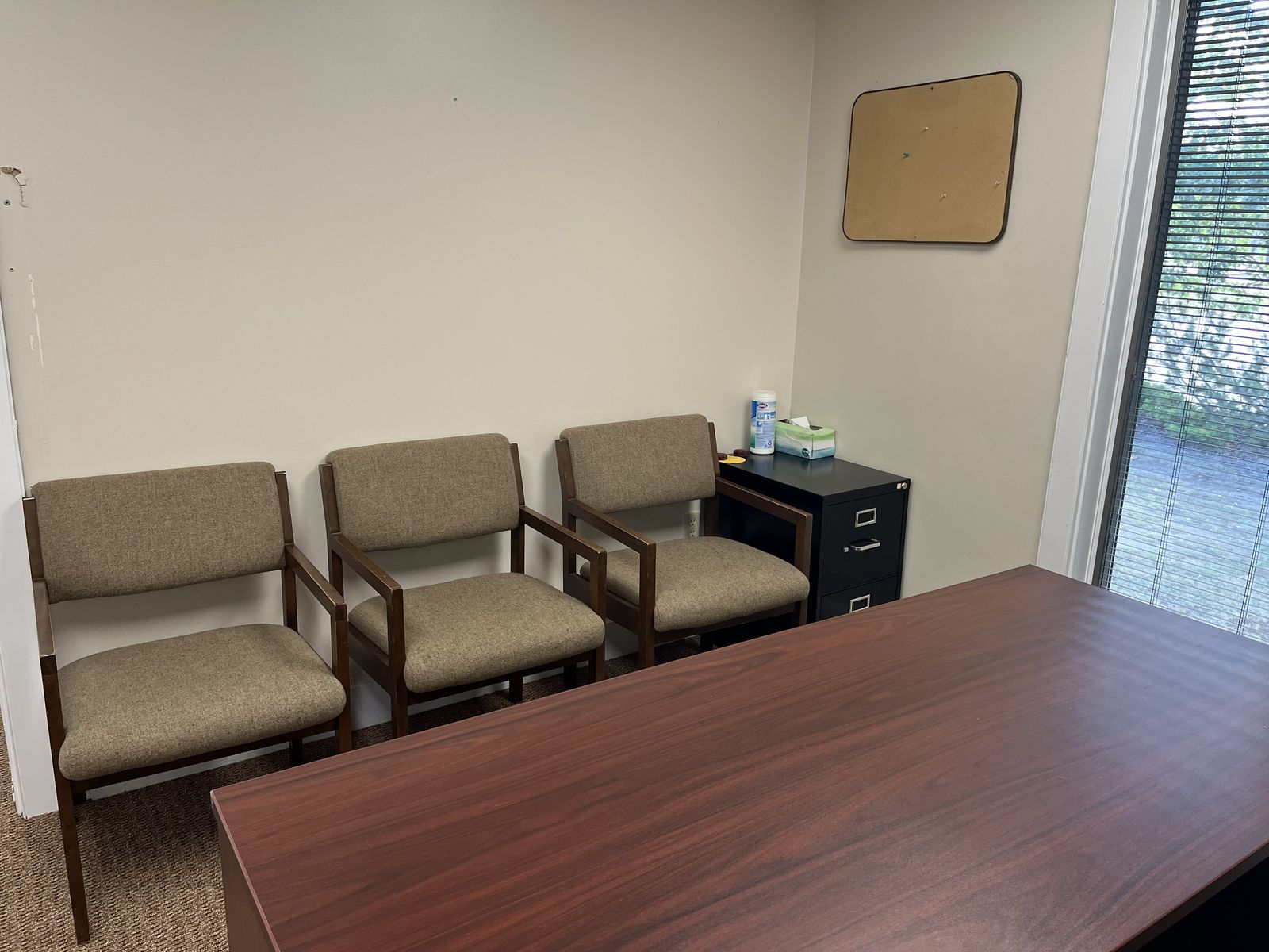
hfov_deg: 67.3
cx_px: 634
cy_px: 476
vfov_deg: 53.1
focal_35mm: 26
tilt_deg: -15.5
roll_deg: -0.7
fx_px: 953
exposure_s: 1/120
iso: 125
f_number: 1.6
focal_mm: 5.1
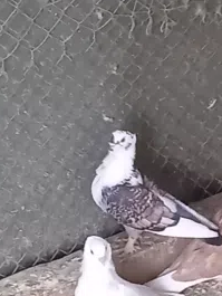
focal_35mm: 154
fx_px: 1316
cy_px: 164
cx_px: 135
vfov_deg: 12.8
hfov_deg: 9.6
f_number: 1.8
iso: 2685
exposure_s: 1/14.3
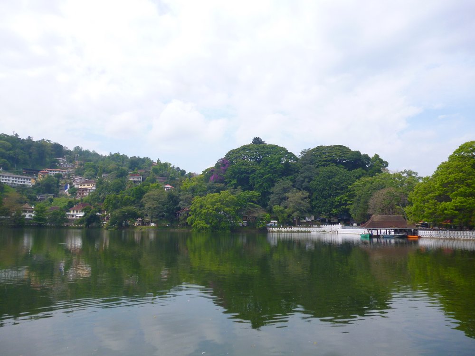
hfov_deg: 63.4
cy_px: 178
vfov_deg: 49.7
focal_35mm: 28
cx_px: 238
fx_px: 384
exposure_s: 1/80
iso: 100
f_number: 9
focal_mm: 5
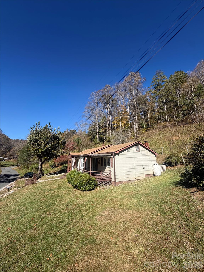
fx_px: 110
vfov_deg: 102.1
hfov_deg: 85.7
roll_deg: -0.4
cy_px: 136
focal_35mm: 14
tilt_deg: +13.8
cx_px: 102
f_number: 2.2
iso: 32
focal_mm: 2.22
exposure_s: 1/770
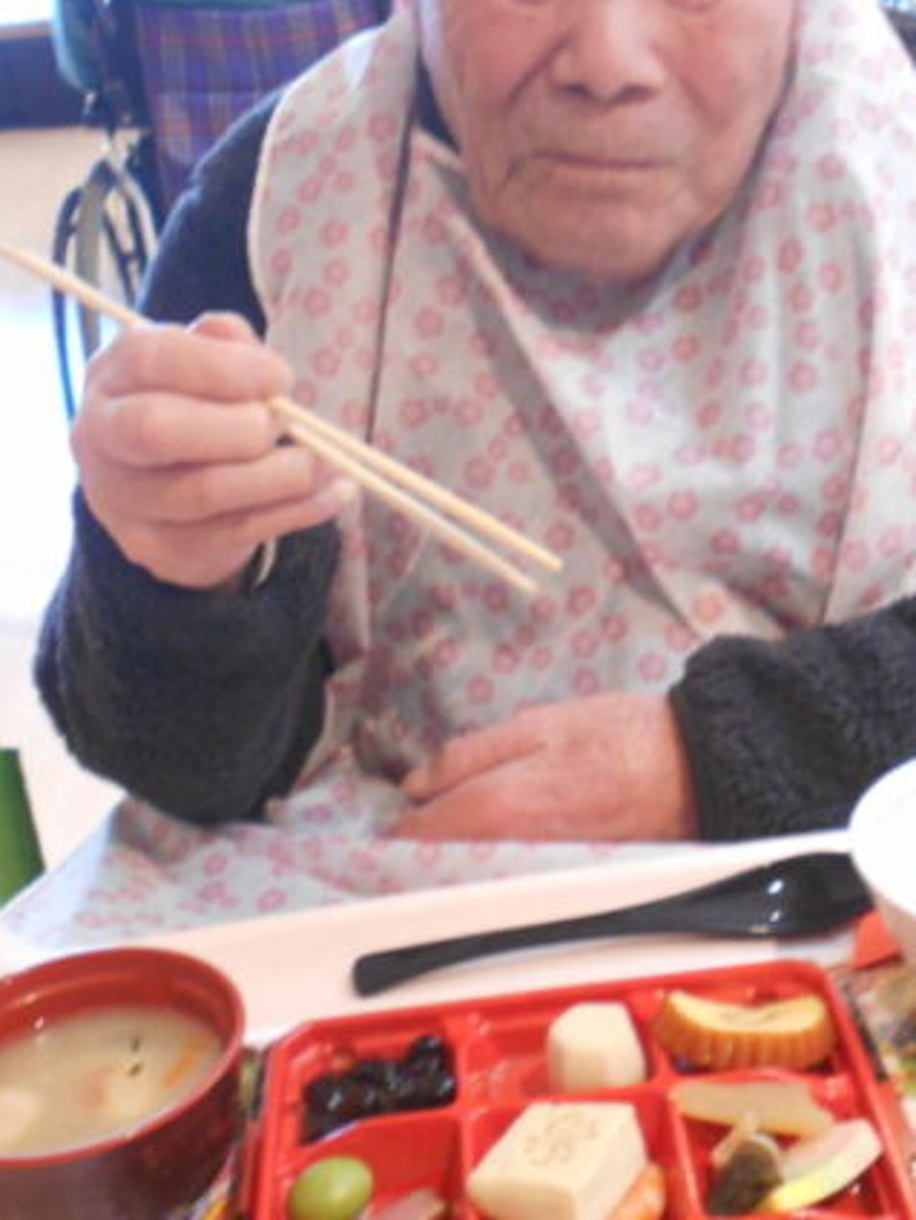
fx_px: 1940
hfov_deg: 26.5
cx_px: 574
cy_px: 611
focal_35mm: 55
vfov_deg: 34.9
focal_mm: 6.7
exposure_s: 1/15
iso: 400
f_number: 3.9
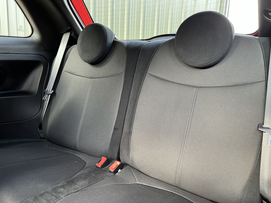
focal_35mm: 26
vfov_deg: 53.1
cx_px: 136
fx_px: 204
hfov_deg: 67.3
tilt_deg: -11.6
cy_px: 102
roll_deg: -1.9
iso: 125
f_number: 1.5
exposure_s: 1/66
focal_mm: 5.7
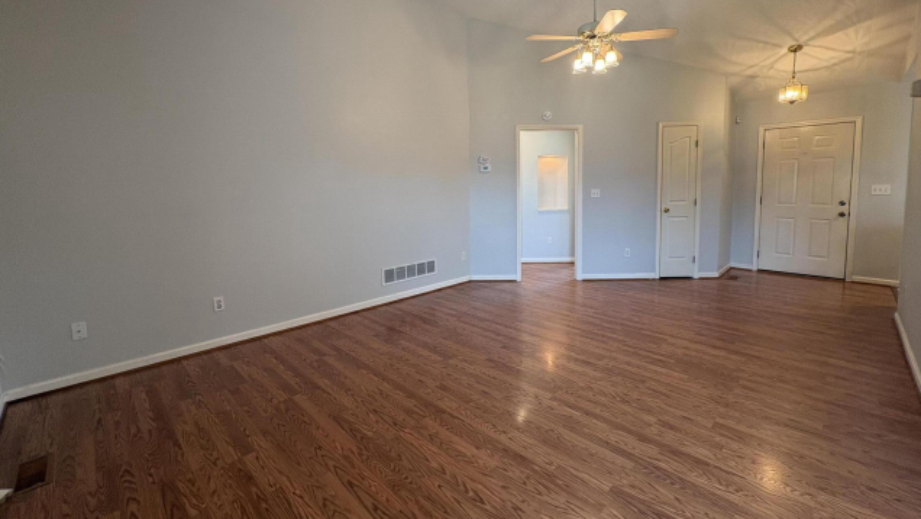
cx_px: 466
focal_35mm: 16
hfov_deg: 99.4
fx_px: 391
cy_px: 219
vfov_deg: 66.7
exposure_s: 1/60
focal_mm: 2.22
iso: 125
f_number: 2.2
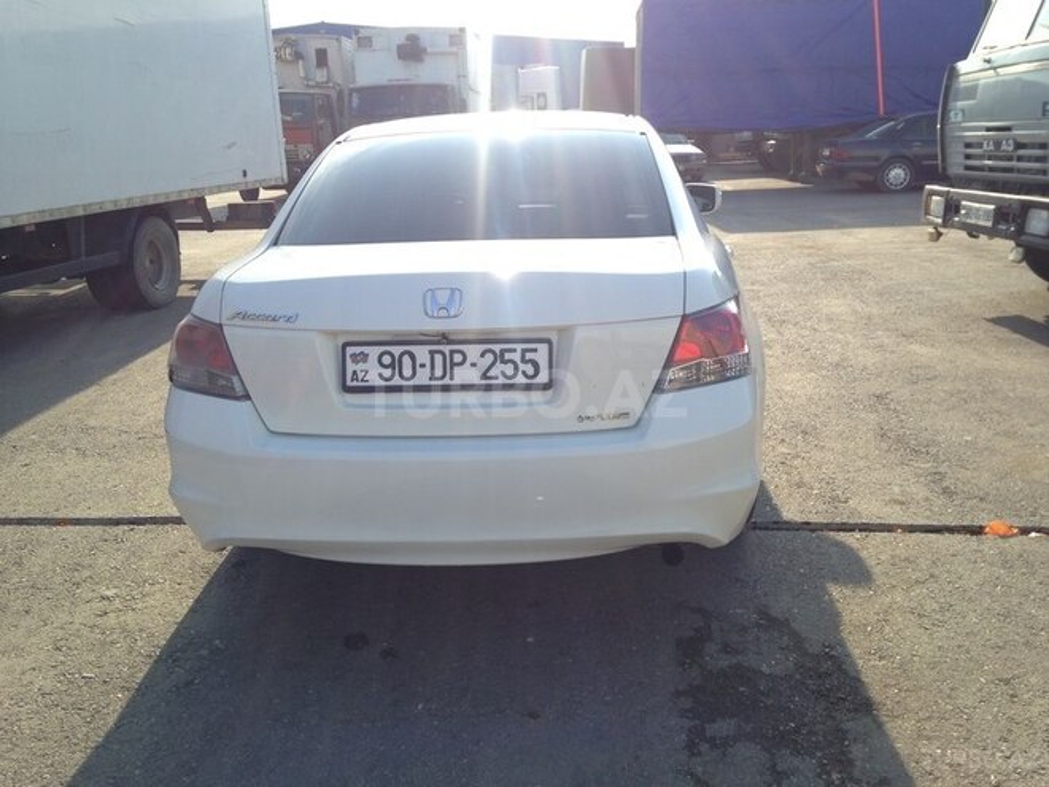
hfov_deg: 55.4
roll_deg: +2.7
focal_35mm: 33
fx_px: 1000
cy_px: 394
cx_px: 524
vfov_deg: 42.9
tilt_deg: -16.7
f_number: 2.4
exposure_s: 1/526
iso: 50
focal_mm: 4.12
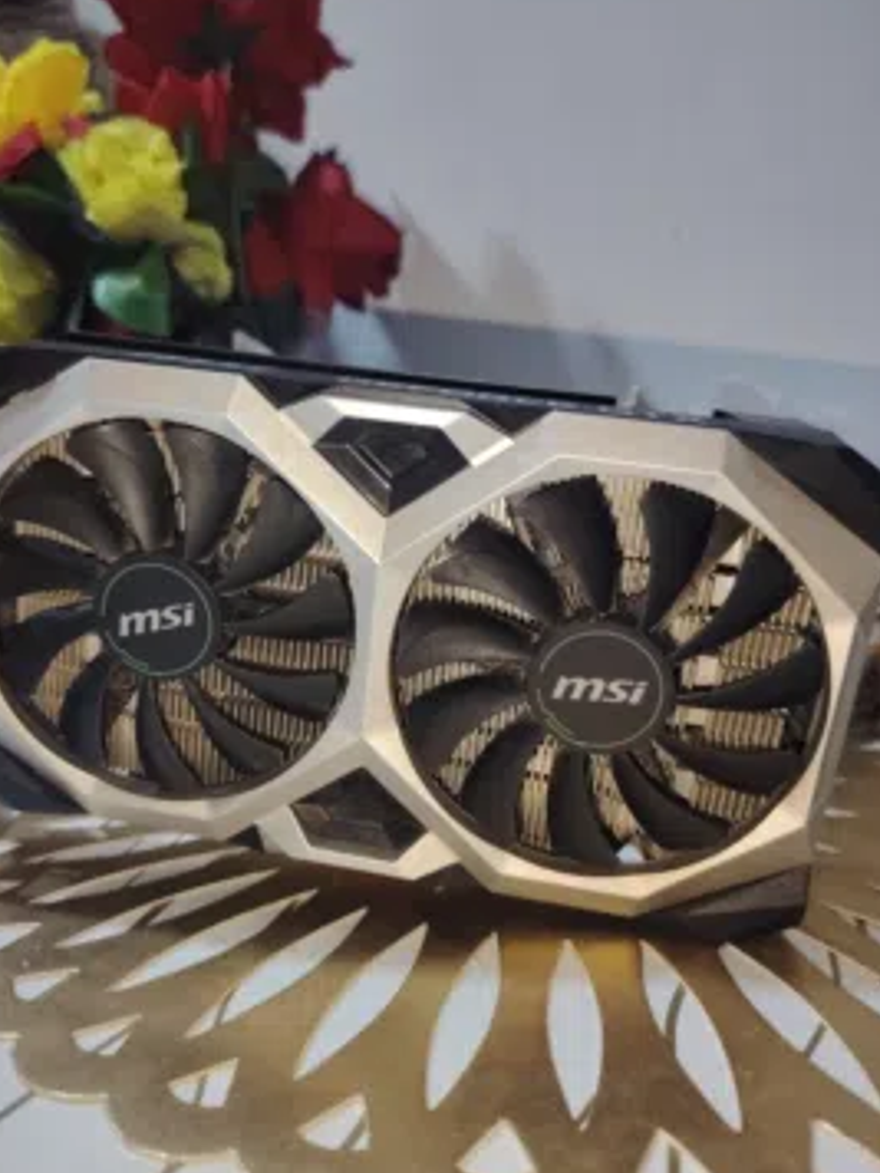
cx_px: 405
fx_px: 915
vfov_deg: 65.3
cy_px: 557
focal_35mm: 27
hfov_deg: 51.3
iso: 478
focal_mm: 5.25
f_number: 1.75
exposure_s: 1/33.3
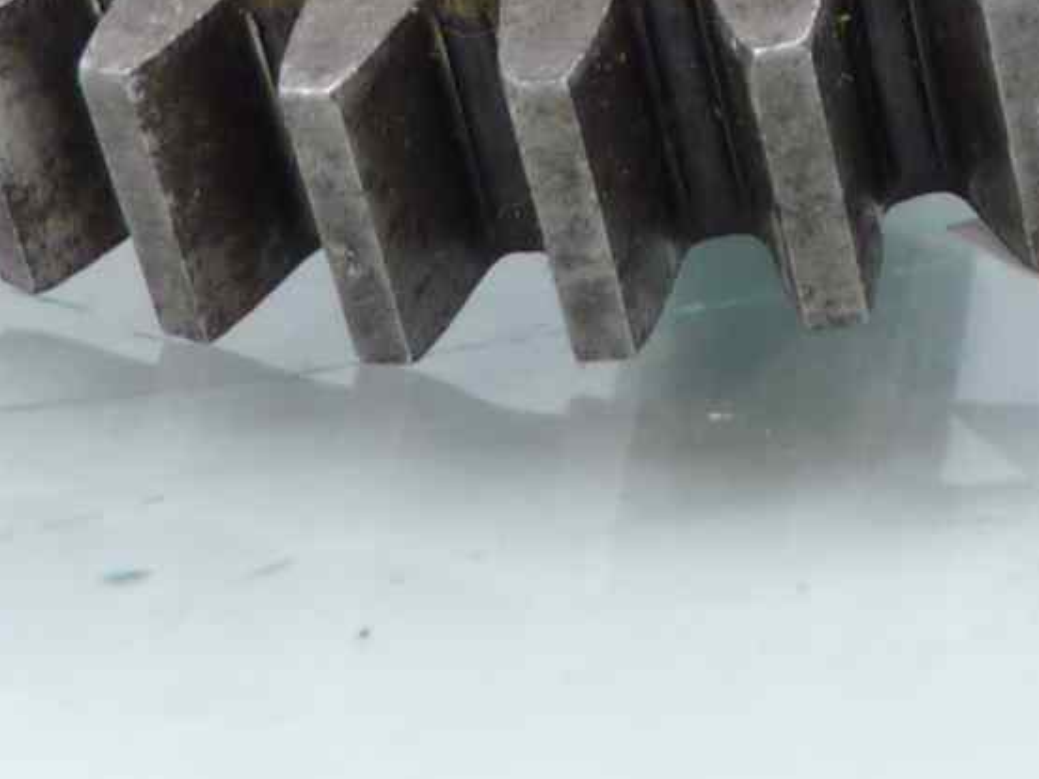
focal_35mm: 116
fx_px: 3482
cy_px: -926
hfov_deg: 16.7
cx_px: 977
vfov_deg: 11.2
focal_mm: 4.1
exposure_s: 1/10
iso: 80
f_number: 3.3
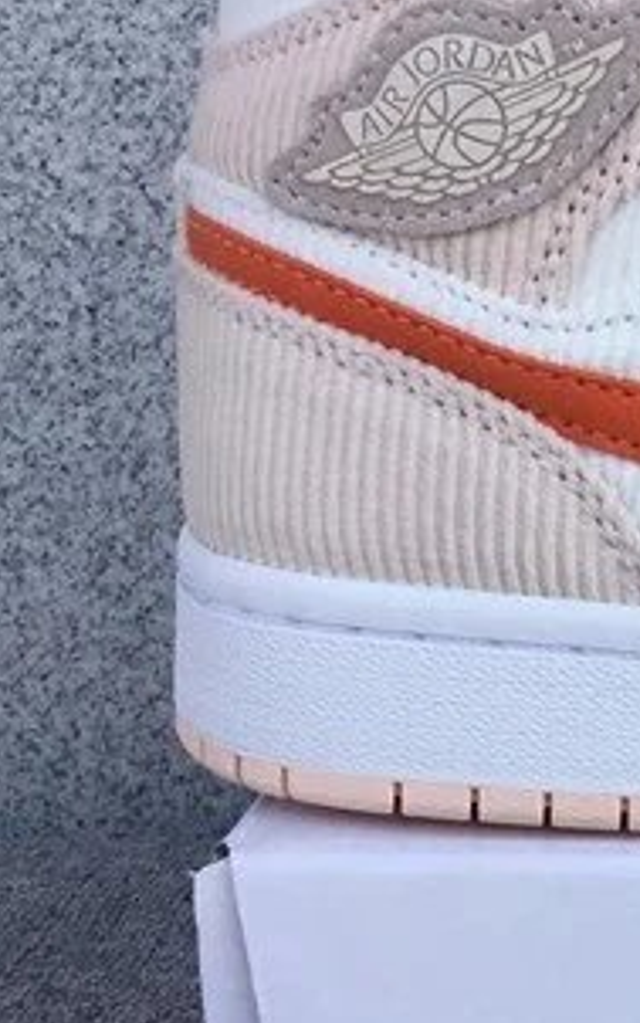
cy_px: 669
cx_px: 1121
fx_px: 2732
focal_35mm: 98
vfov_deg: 21.1
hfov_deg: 12.3
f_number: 2.4
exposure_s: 1/550
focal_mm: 3.3
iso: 25
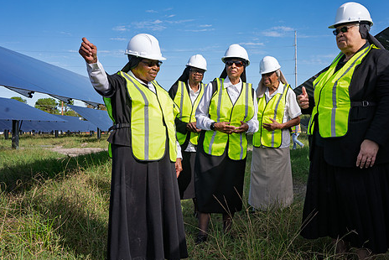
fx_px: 378
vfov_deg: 37.9
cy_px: 118
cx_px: 227
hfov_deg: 54.1
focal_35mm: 35
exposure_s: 1/500
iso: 200
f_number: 8
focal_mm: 28
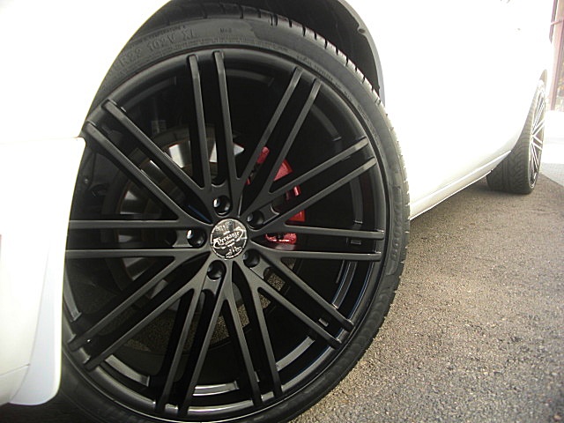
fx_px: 587
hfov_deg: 51.4
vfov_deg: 39.7
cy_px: 212
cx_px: 282
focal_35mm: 36
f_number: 2.8
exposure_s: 1/160
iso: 50
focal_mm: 6.3
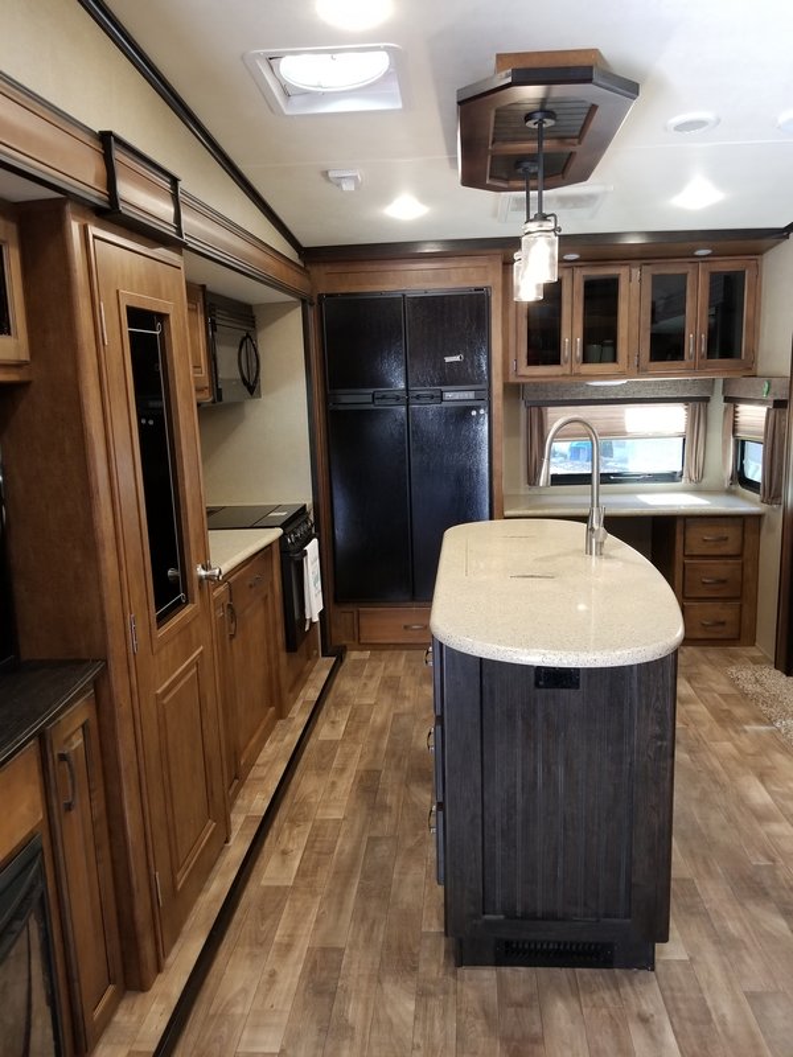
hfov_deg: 53.1
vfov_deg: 67.3
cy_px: 528
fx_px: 794
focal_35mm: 26
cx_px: 396
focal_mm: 4.25
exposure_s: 1/24
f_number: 1.7
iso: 200
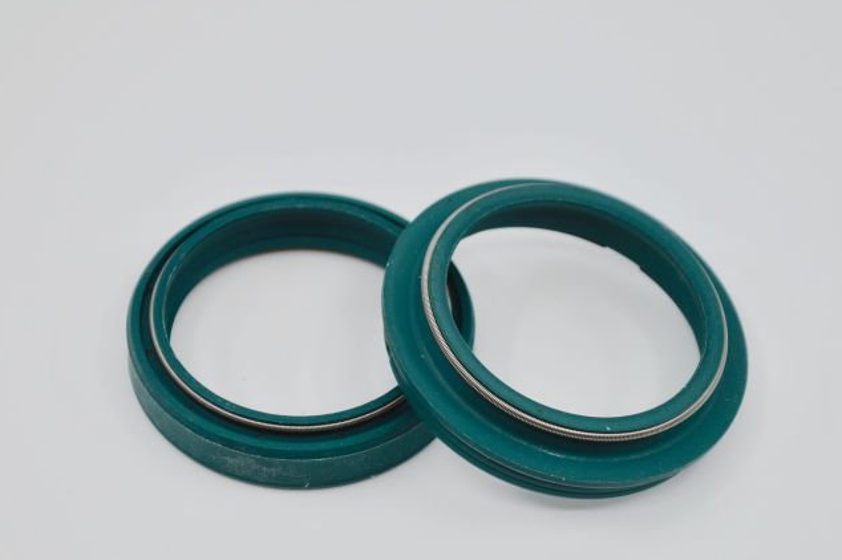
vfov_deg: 6.9
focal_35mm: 199
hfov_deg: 10.4
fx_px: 4643
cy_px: 320
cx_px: 438
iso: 100
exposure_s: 1/160
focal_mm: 105
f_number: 6.3
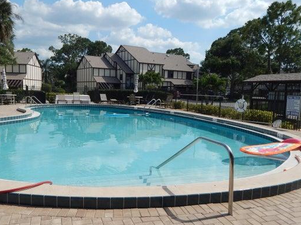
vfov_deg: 45.4
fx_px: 270
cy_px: 118
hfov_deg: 58.3
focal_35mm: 31
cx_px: 137
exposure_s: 1/800
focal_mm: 4.5
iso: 125
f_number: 6.1
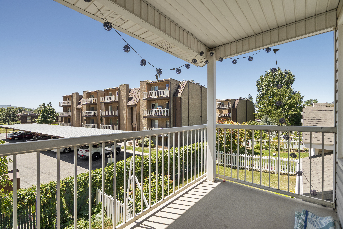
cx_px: 172
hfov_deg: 96.7
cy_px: 114
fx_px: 152
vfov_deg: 73.7
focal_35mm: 16
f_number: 8
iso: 100
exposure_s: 1/125
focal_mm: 16
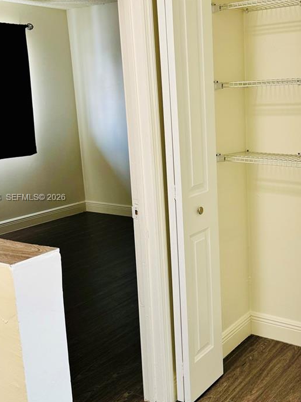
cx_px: 221
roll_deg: +2.3
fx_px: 487
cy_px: 198
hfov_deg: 33.7
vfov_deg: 44.8
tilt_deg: -11.6
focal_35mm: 42
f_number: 1.78
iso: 125
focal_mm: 6.76
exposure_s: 1/60
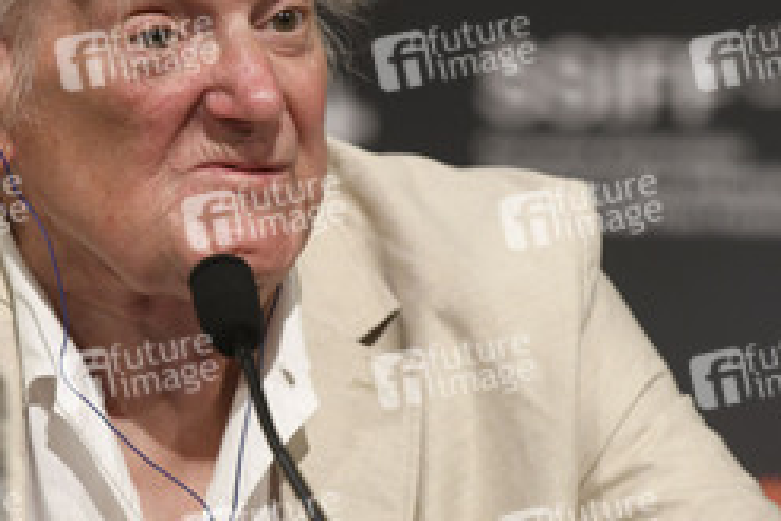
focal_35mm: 311
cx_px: 179
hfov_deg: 6.6
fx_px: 6746
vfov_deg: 4.4
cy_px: 133
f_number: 4
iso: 1250
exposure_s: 1/250
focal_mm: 170
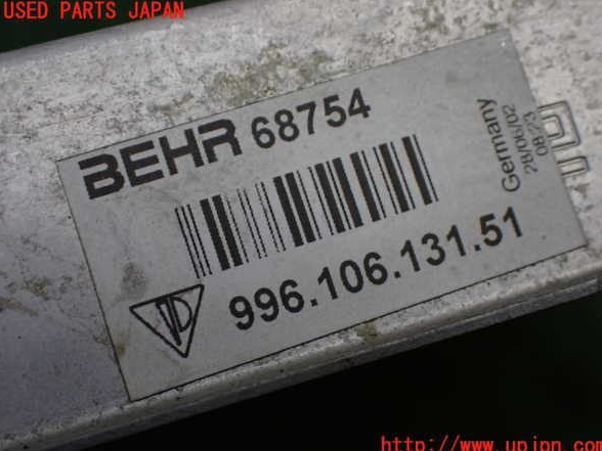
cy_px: 229
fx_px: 835
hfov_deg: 39.7
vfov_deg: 30.3
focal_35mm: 48
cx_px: 305
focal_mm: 8.4
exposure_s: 1/200
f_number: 3.1
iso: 400
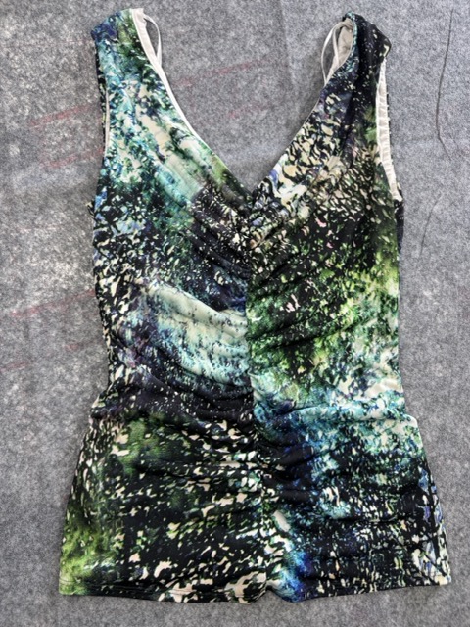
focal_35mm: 24
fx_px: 434
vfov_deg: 71.6
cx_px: 235
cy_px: 314
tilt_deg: -62.3
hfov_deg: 56.8
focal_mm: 6.76
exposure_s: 1/121
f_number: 1.78
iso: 50
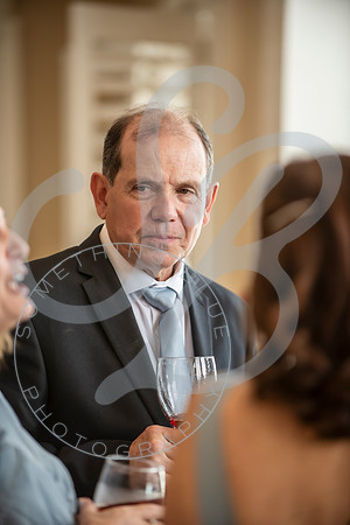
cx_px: 175
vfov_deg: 10.3
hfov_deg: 6.9
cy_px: 262
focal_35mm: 200
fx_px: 2916
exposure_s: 1/250
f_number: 2.8
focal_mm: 200
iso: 500
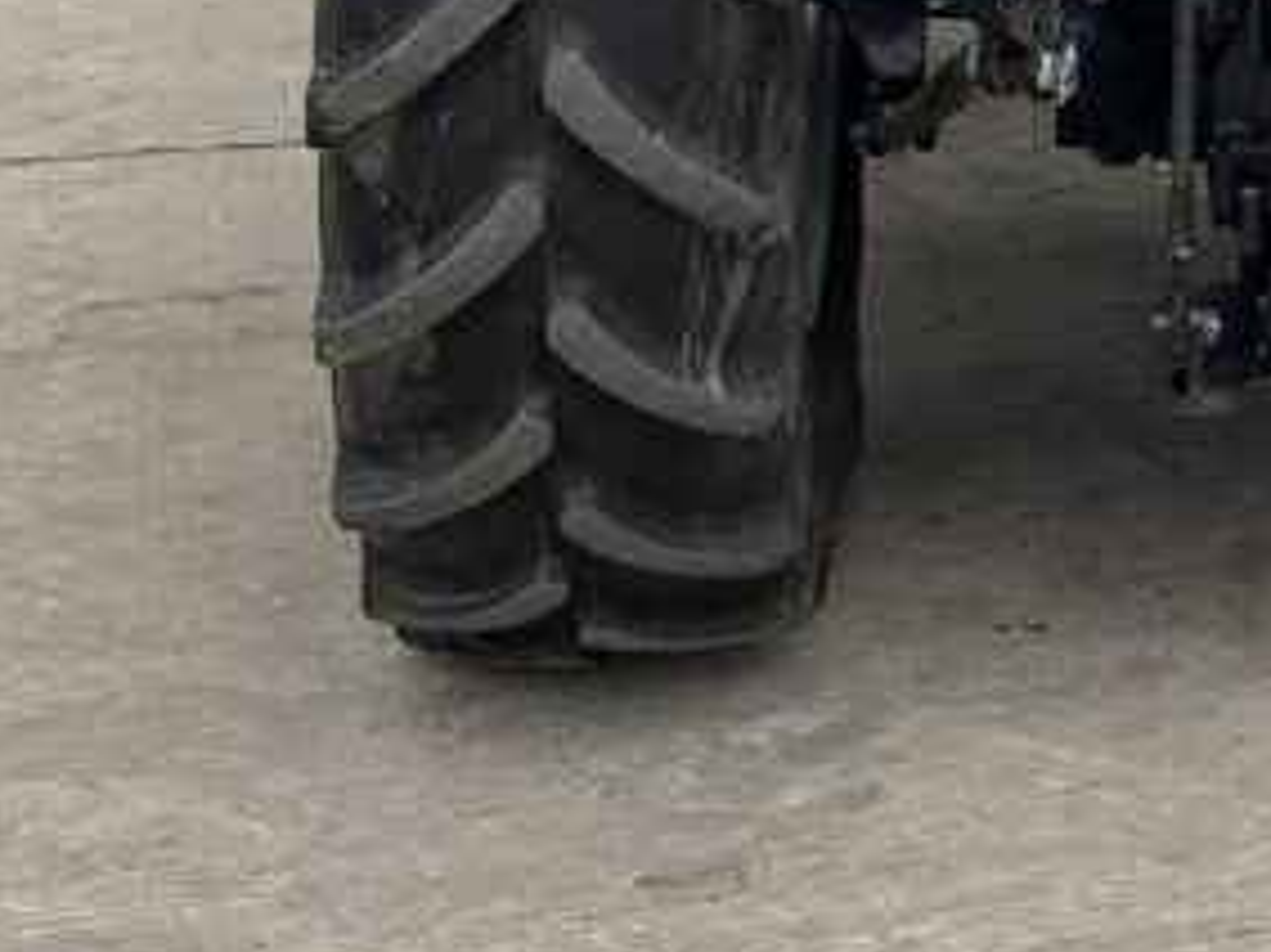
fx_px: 3854
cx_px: 1675
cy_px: -710
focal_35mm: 105
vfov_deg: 12.9
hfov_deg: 17.5
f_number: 1.8
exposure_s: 1/1377
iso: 16
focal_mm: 3
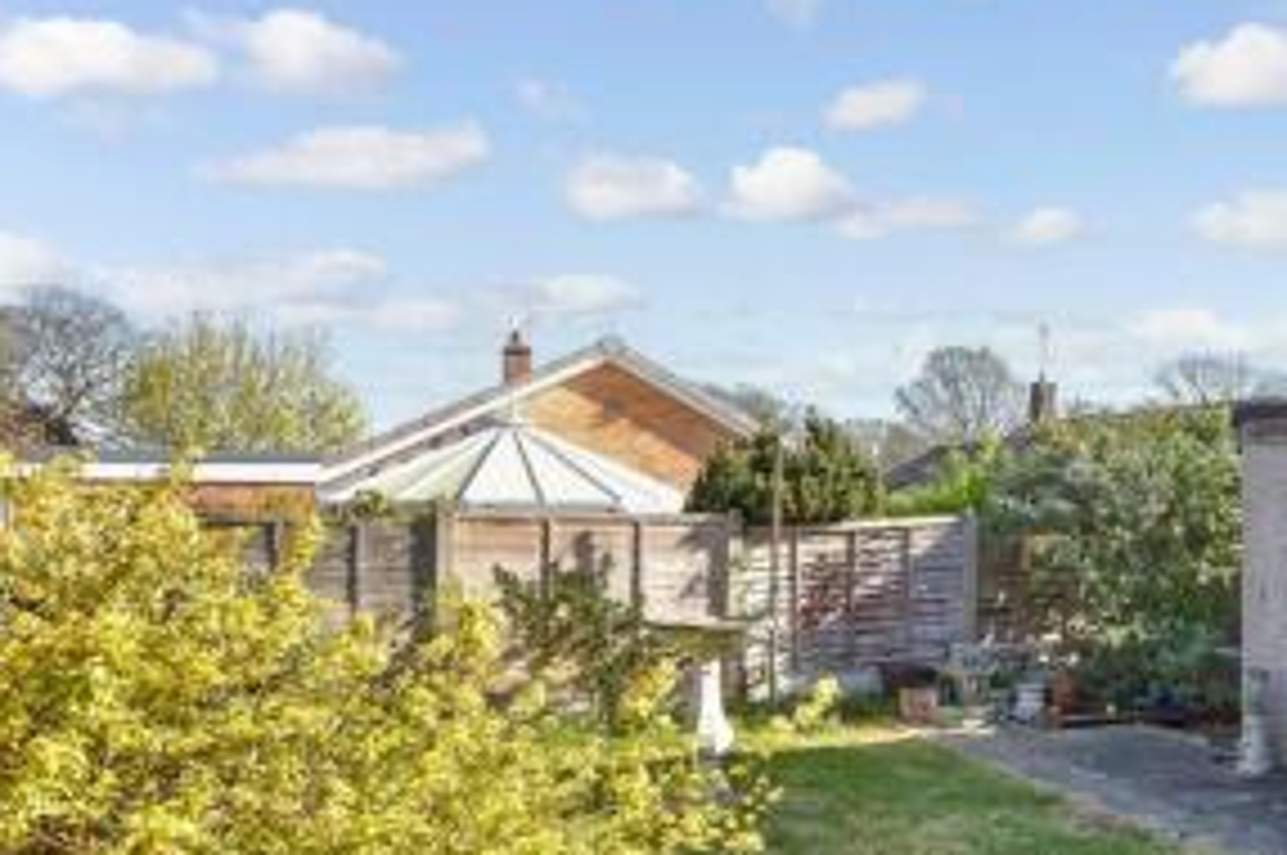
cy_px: 520
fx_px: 893
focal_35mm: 25
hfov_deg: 65.3
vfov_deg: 50.8
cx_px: 1026
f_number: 8
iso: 250
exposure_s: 1/160
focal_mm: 10
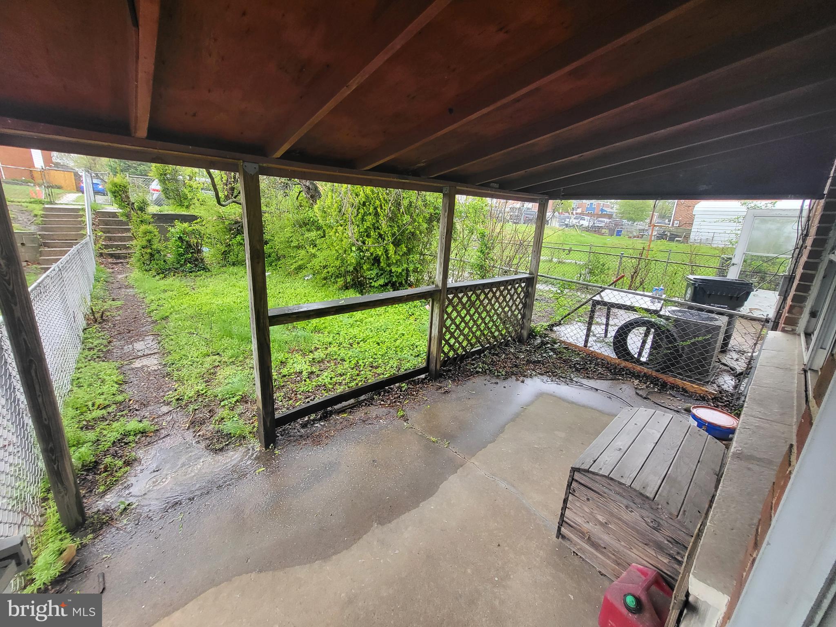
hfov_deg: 106.2
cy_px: 314
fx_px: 314
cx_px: 418
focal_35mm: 13
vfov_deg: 89.9
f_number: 2.2
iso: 100
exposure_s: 1/60
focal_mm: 1.74
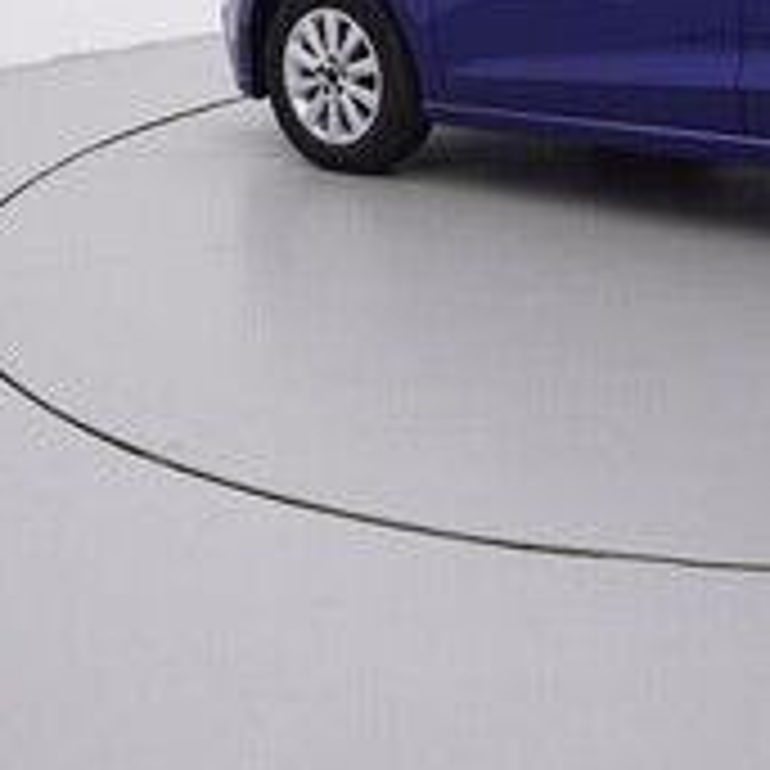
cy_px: 16
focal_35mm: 61
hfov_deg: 26.1
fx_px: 1544
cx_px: 826
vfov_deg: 26.6
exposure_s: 1/80
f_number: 5
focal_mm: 15
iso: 200
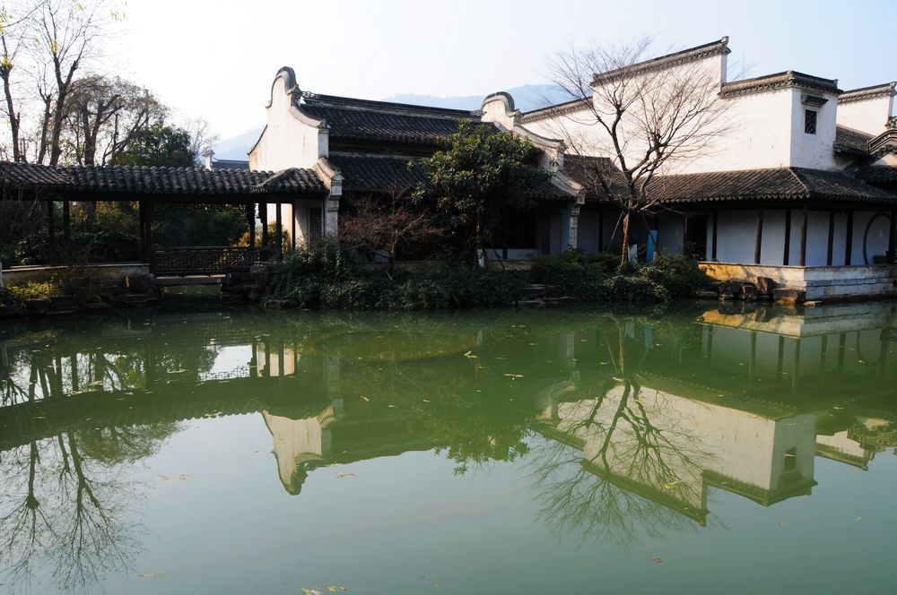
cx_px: 448
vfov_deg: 47.8
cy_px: 298
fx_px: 672
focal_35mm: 27
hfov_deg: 67.4
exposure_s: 1/250
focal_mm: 18
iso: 200
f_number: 8
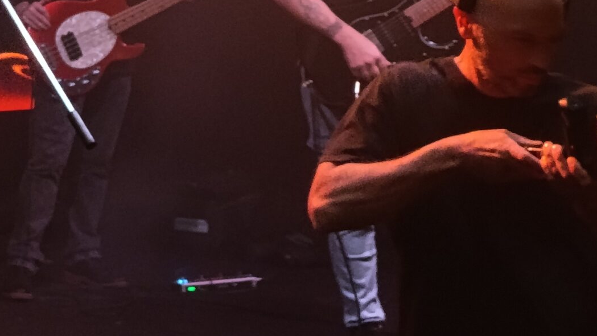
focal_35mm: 133
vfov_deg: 8.8
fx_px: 2105
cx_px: -105
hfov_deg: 15.6
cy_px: -205
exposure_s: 1/25
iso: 800
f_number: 1.7
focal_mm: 4.71
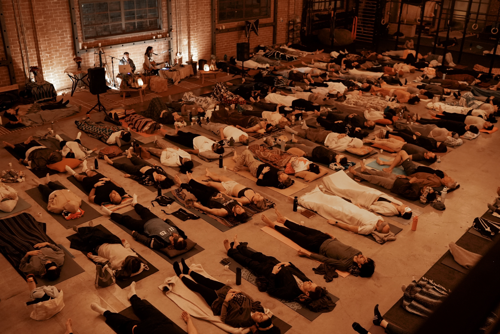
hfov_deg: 54.4
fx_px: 486
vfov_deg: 37.9
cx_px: 250
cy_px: 167
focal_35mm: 35
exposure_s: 1/160
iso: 8000
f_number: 2
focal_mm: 35
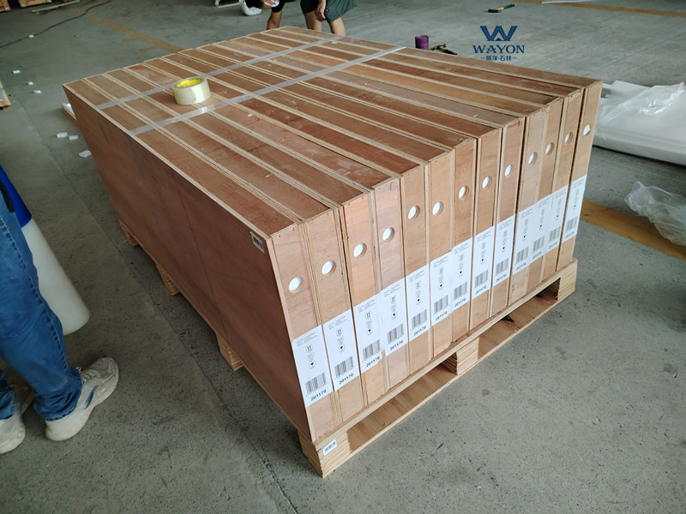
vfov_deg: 53.1
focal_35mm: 26
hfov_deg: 67.3
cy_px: 257
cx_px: 343
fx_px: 515
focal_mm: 4.25
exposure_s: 1/100
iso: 157
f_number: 1.8
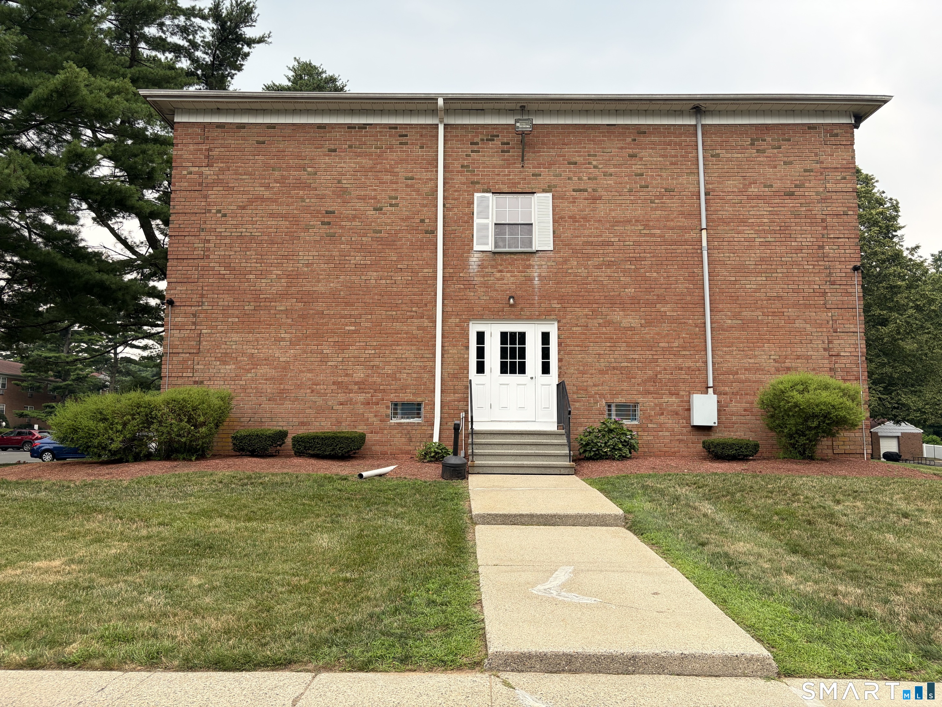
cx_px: 471
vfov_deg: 53.1
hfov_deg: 67.3
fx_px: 708
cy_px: 354
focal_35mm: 26
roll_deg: +0.5
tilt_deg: +7.1
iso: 50
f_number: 1.6
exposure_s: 1/1217
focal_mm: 5.96
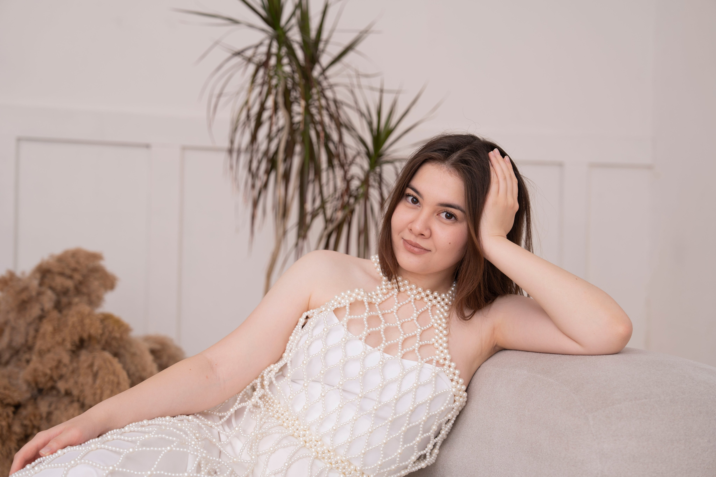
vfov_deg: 19.5
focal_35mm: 70
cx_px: 358
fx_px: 1392
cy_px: 238
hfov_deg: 28.8
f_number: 3.5
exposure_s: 1/80
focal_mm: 70
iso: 100
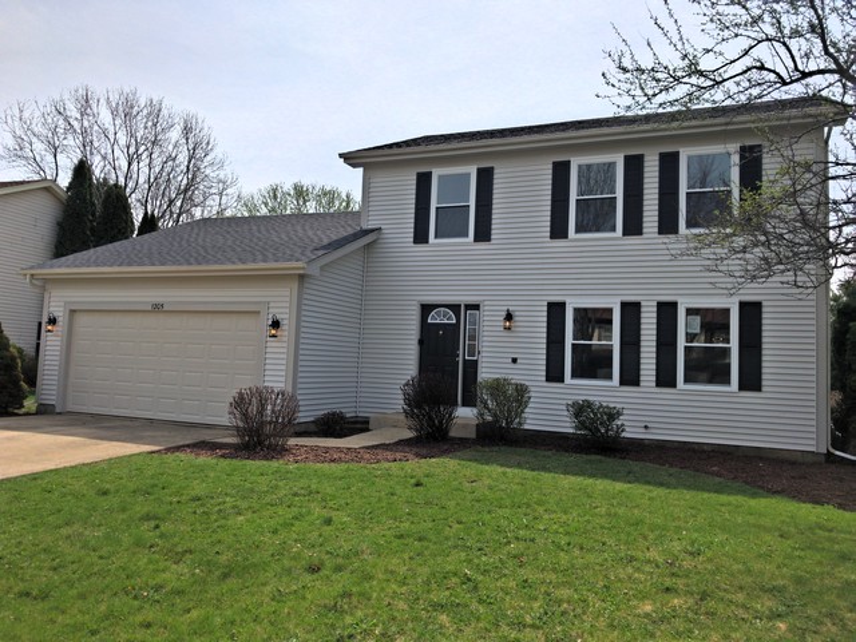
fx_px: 692
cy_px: 321
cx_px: 428
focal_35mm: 28
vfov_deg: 49.7
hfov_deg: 63.4
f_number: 1.8
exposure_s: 1/4167
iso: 20
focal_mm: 3.99
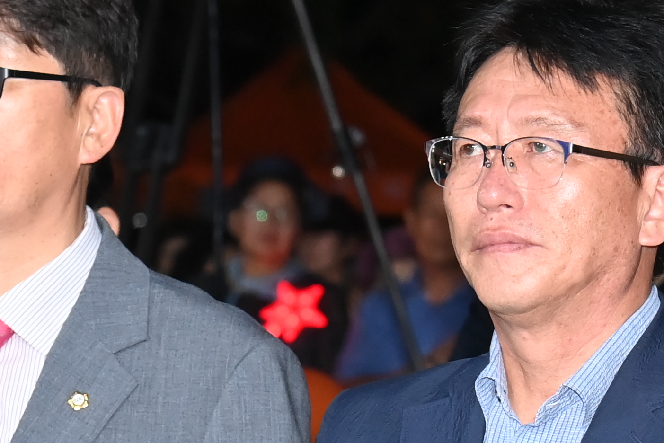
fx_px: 6733
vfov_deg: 3.8
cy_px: 568
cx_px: 564
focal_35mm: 365
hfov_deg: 5.6
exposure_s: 1/250
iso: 4000
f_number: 6.3
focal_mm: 92
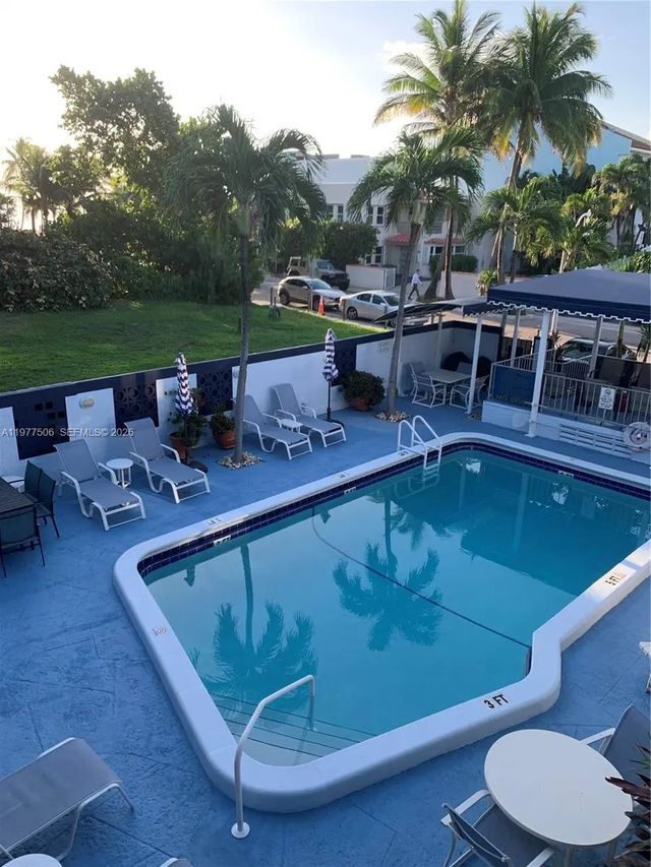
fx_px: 652
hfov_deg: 53.1
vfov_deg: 67.3
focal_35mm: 26
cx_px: 326
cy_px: 434
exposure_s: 1/356
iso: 25
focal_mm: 4.25
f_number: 1.8
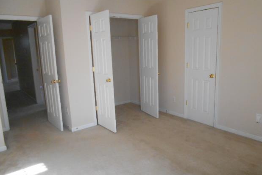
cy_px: 86
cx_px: 135
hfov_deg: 65.5
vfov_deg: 46.4
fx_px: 204
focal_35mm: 28
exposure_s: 1/250
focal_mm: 4.6
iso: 640
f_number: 3.2
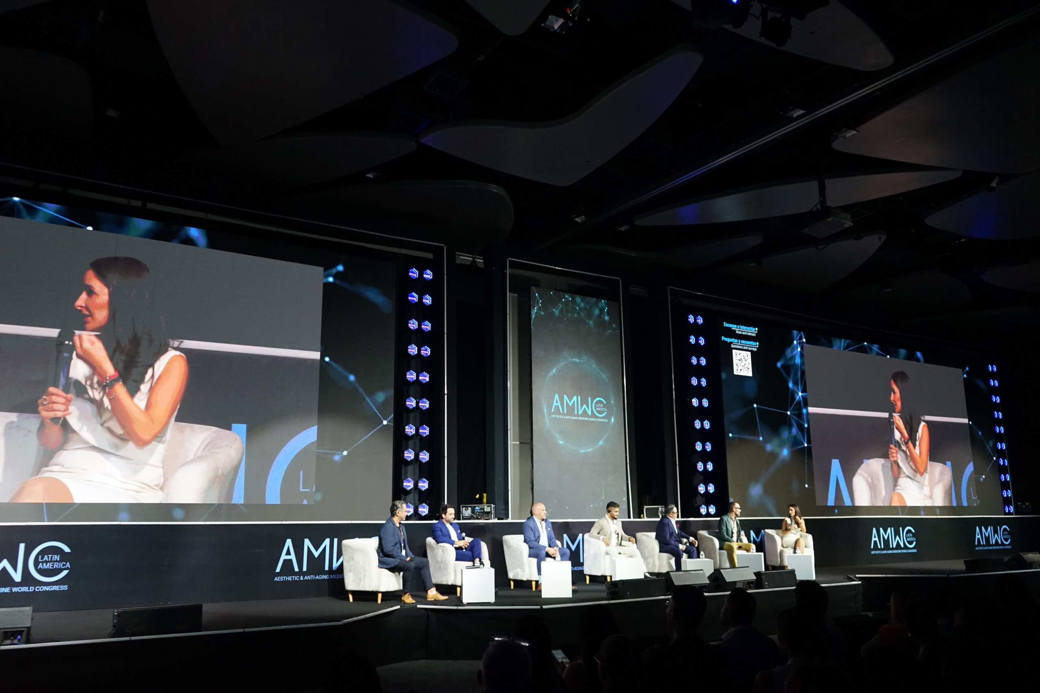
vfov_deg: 46.4
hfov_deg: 65.5
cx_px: 520
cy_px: 346
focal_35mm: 28
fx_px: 809
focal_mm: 28
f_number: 3.5
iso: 2000
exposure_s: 1/160
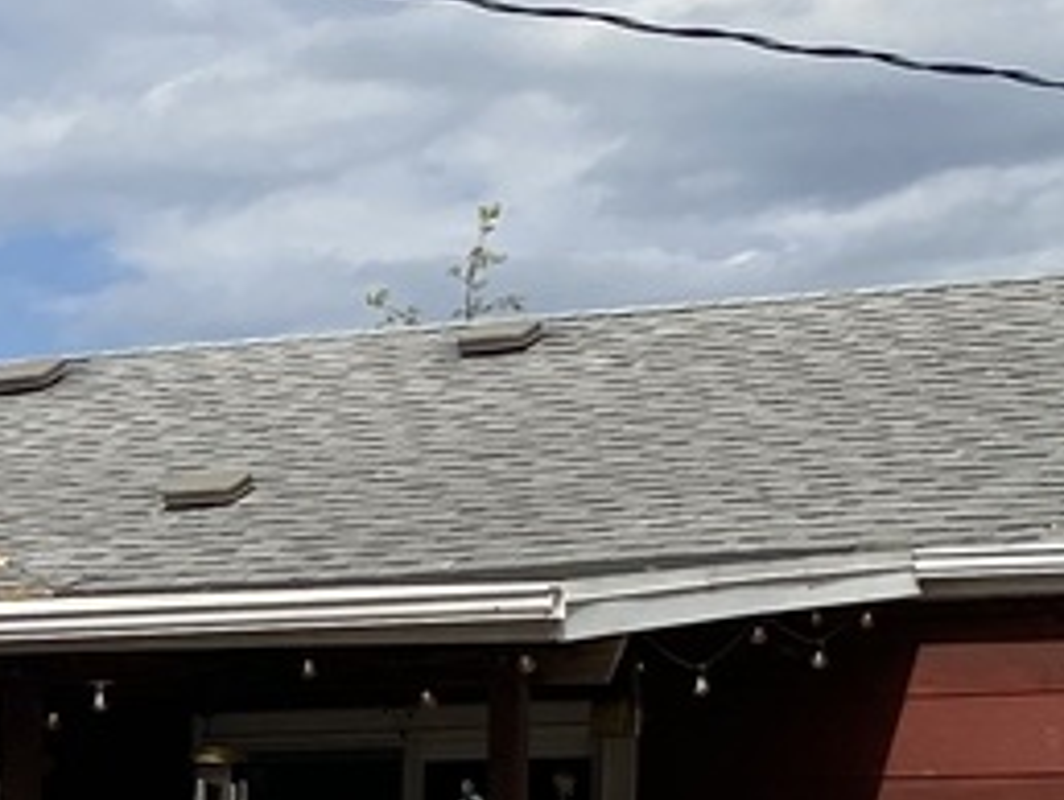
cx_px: -742
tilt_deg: -1.3
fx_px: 4461
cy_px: 1155
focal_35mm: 145
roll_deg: -0.5
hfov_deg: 12.6
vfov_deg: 10.0
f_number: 1.8
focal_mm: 4.25
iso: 32
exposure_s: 1/3731
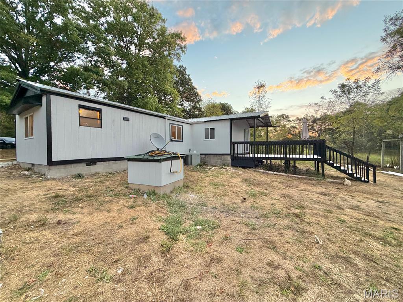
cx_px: 202
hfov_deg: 102.1
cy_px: 151
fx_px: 163
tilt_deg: -1.2
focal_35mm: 14
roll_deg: +0.7
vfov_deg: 85.7
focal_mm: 2.22
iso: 160
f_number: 2.2
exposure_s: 1/121
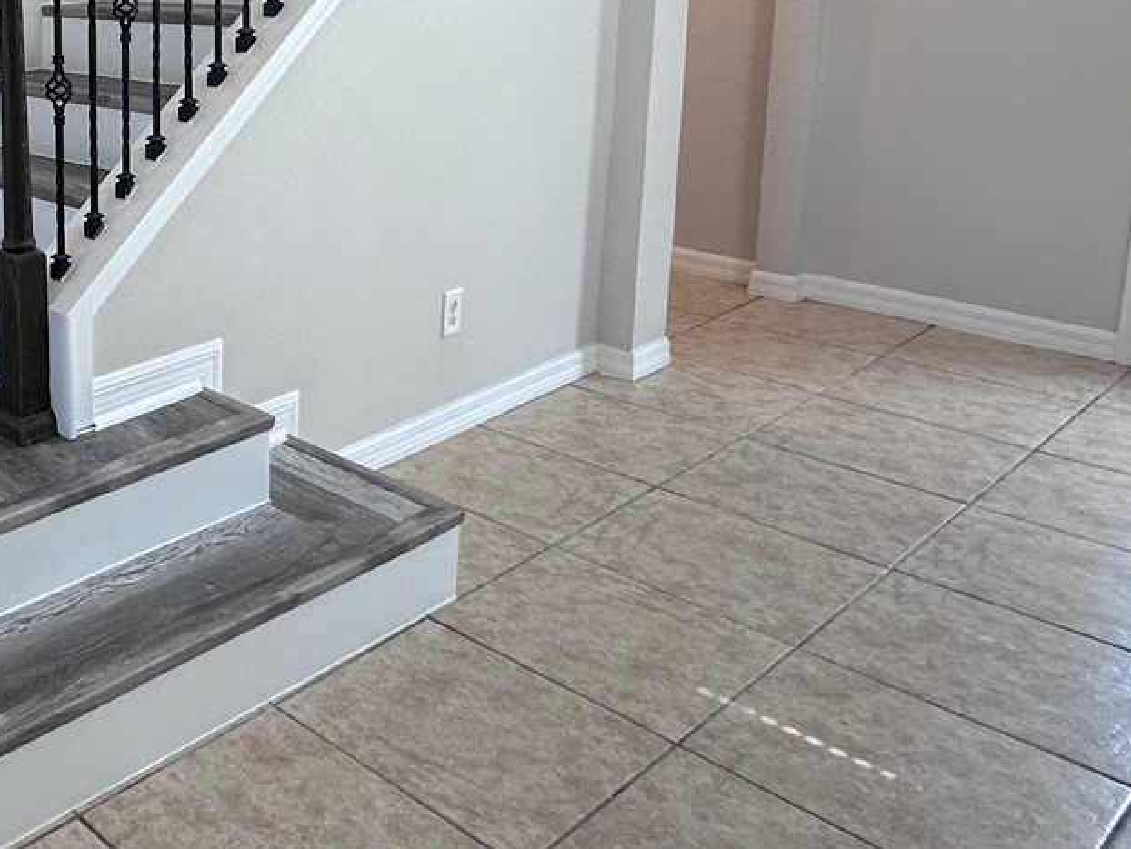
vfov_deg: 37.7
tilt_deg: -9.5
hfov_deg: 41.6
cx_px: -95
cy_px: 125
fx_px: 1177
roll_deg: +2.4
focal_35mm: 36
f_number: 2.2
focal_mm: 2.22
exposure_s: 1/120
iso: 160
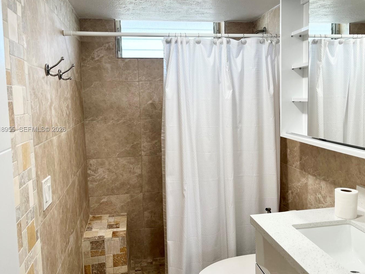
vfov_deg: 45.4
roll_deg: +1.3
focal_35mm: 31
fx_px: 327
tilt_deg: -6.5
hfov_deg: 58.3
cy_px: 130
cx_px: 199
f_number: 1.6
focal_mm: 5.1
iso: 50
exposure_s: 1/120
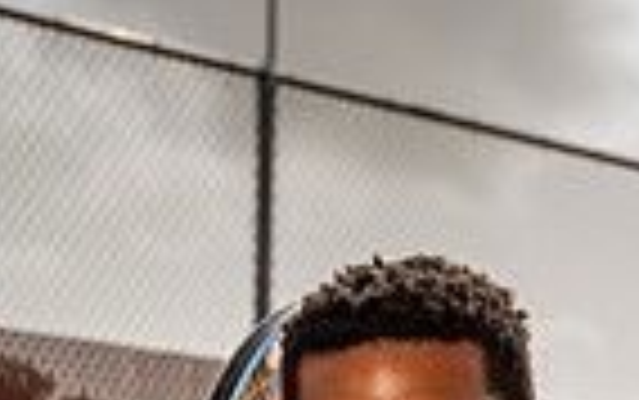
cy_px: 989
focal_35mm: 168
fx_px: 2928
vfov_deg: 7.3
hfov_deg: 12.4
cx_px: 400
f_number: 6.3
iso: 50
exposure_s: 1/250
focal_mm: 52
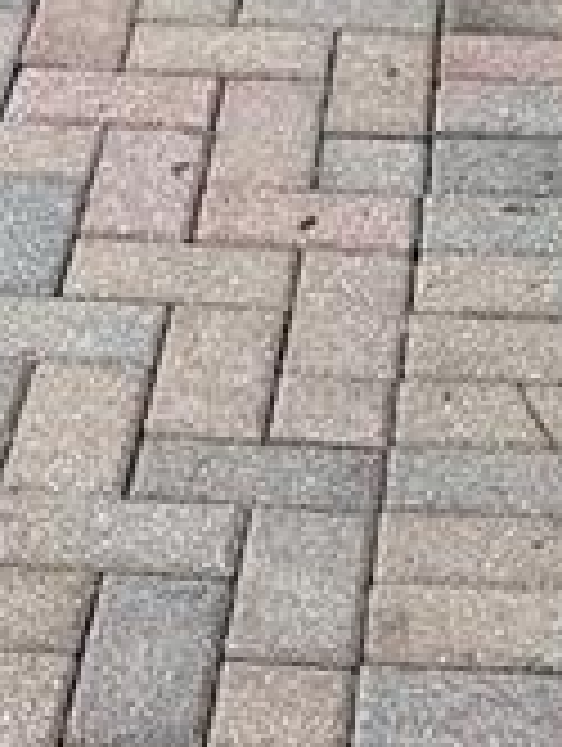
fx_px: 3735
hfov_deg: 8.5
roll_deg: -3.0
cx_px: 634
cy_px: -1706
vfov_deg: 8.7
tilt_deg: +5.1
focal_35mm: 173
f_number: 1.78
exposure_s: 1/1192
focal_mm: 6.76
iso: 100
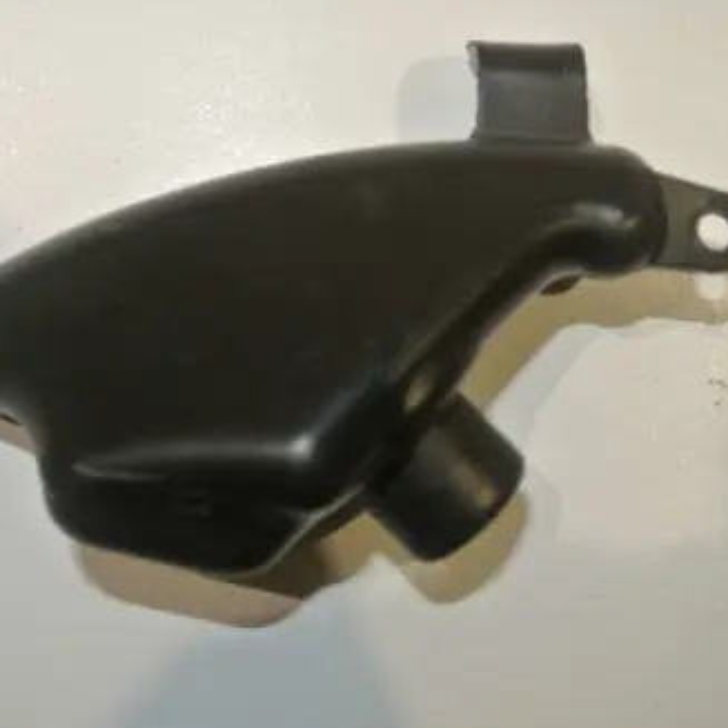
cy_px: 343
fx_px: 1166
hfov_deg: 34.6
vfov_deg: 34.7
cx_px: 314
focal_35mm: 49
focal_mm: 13.1
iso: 200
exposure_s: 1/60
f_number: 4
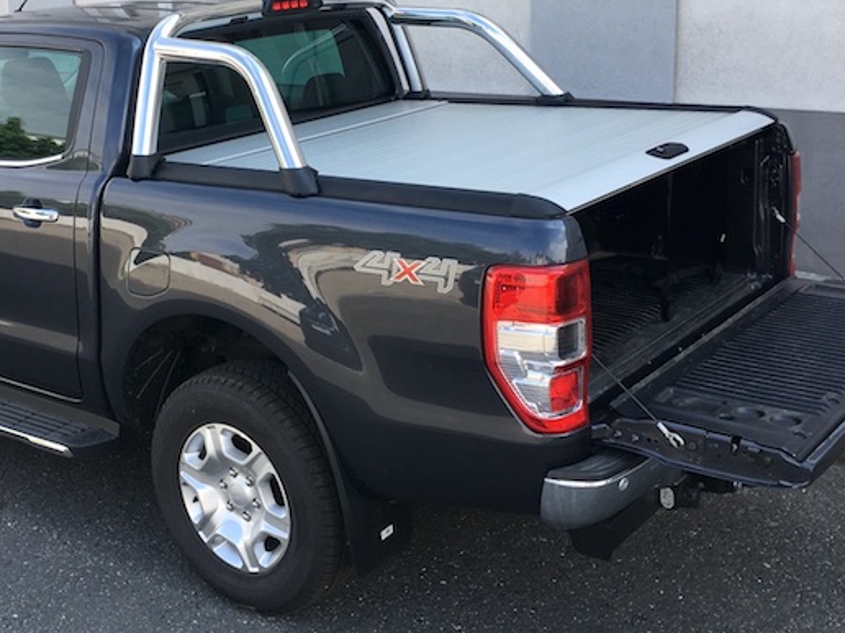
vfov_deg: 32.0
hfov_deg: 41.8
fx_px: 1098
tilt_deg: -11.7
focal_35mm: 45
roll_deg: -0.8
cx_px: 329
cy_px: 227
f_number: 2.2
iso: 25
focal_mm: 4.15
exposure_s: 1/368
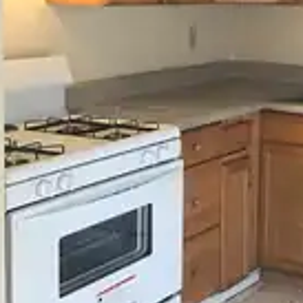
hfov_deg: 21.3
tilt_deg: -4.0
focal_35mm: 72
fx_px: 713
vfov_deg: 23.5
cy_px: 40
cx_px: 414
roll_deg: -2.6
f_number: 1.8
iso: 25
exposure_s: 1/40
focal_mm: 3.99
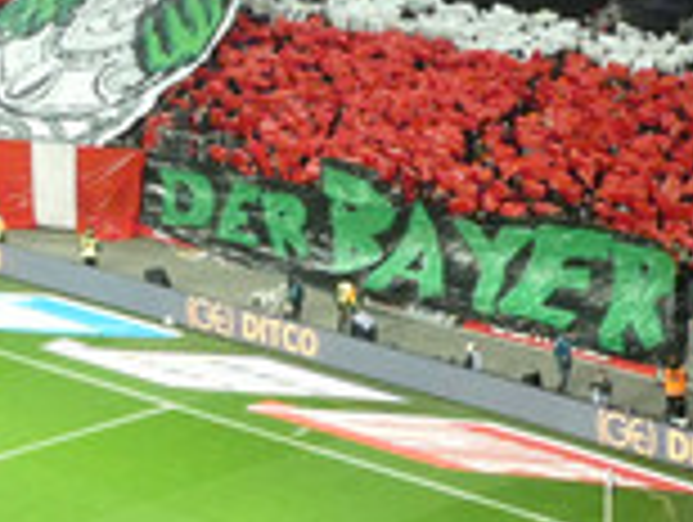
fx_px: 2907
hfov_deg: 13.6
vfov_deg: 10.2
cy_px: -40
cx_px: 320
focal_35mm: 145
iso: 500
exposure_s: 1/80
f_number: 3.7
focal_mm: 6.3
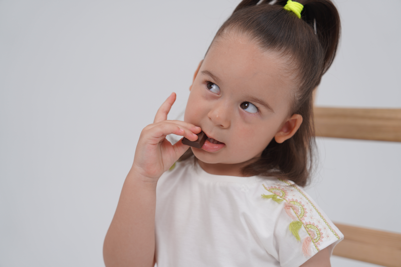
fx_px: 657
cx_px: 200
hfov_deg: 33.9
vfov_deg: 23.0
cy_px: 134
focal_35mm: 59
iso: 200
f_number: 2.8
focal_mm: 59
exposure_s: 1/250
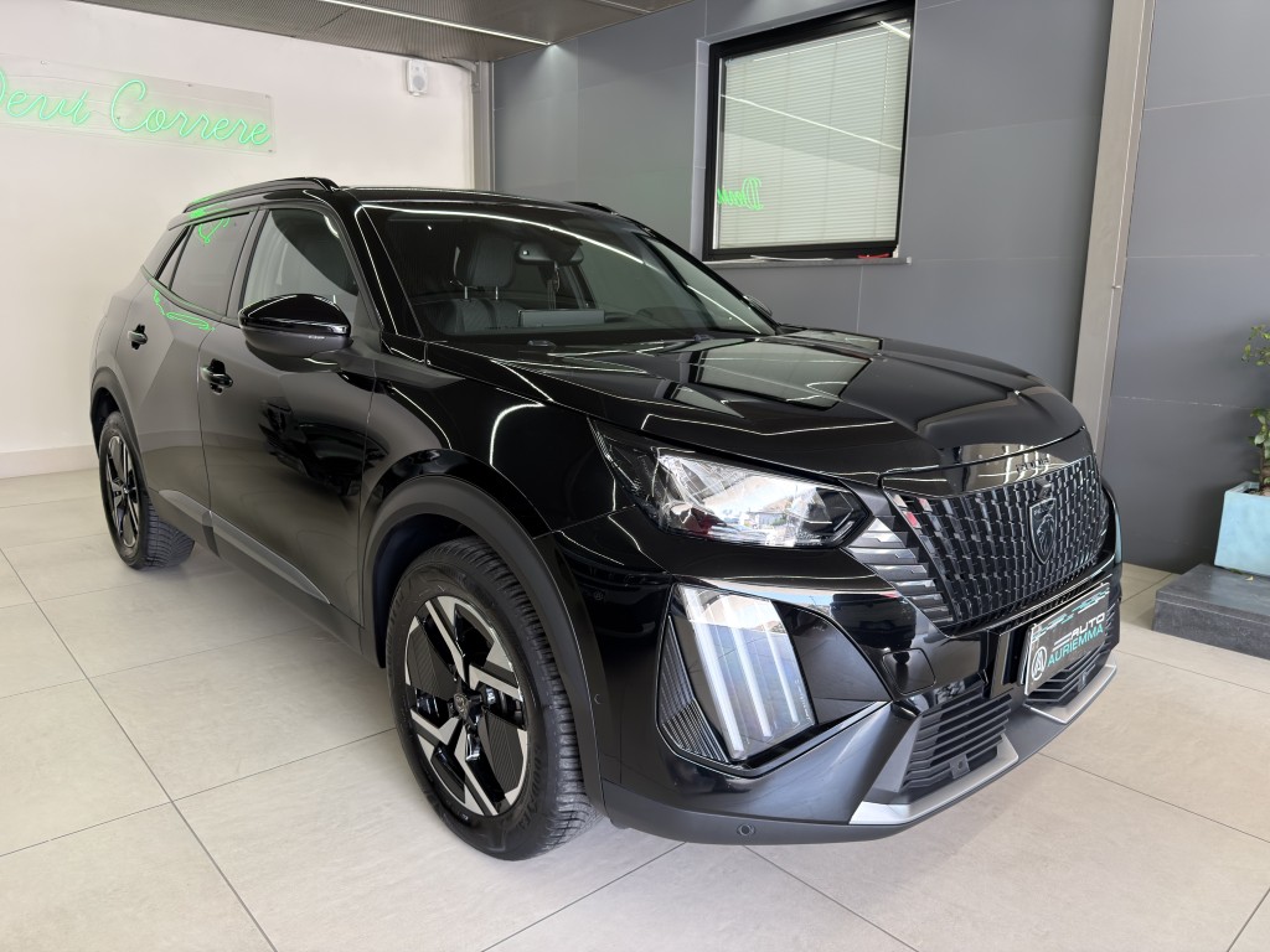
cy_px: 476
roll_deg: -0.7
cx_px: 635
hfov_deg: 71.6
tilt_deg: -11.7
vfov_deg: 56.8
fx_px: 881
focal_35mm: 24
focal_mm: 6.76
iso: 200
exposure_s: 1/100
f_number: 1.78
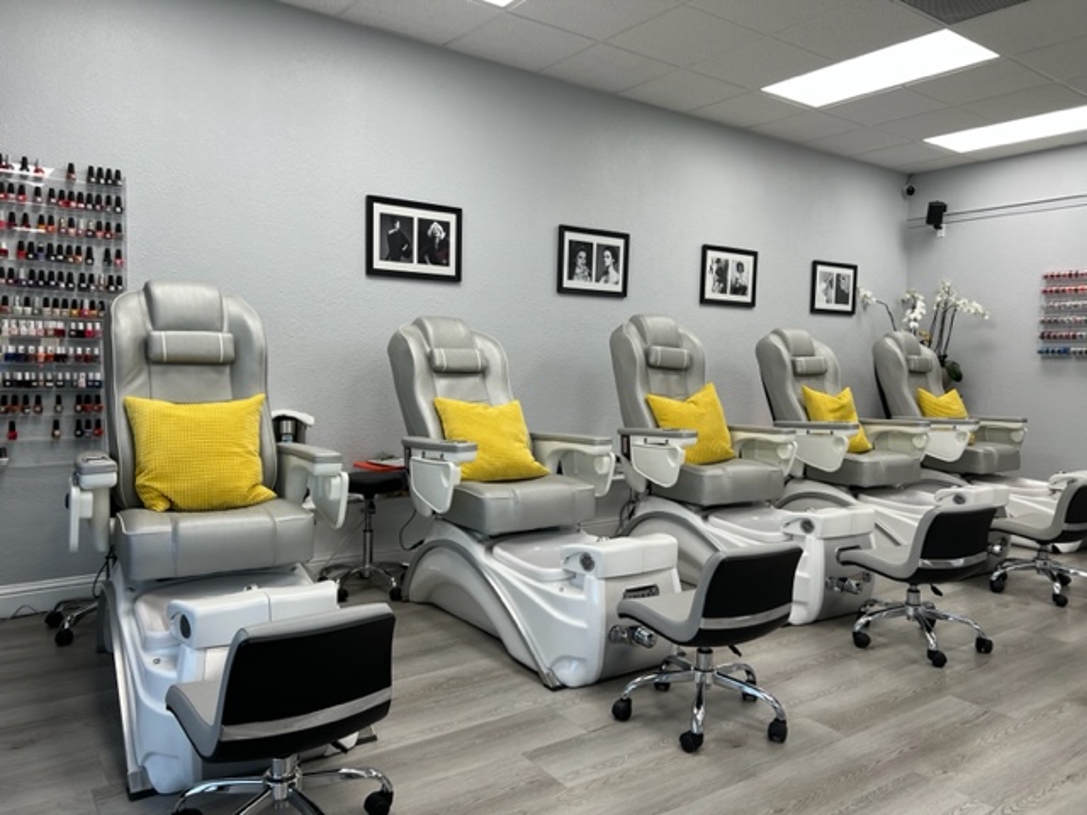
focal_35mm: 26
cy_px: 408
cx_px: 544
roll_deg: -1.3
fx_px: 816
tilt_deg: -4.2
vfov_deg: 53.1
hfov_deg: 67.3
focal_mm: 5.7
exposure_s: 1/120
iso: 40
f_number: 1.5
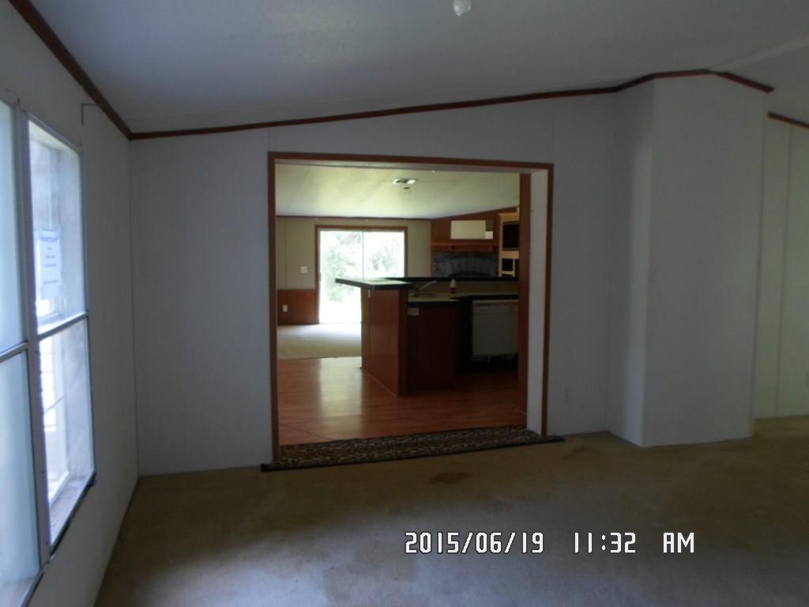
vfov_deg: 54.9
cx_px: 404
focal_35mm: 25
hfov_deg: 69.4
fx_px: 584
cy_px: 304
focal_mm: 4.5
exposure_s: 1/30
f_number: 2.5
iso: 100
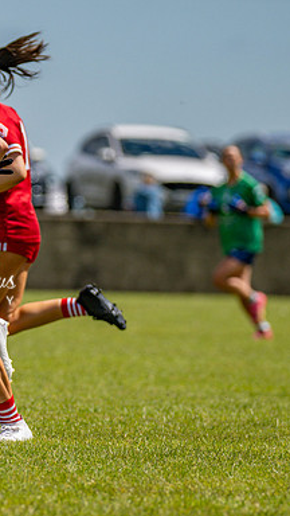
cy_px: 258
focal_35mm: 462
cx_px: -75
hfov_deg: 2.6
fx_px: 6316
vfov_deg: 4.7
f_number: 2.8
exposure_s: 1/6400
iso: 140
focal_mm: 195
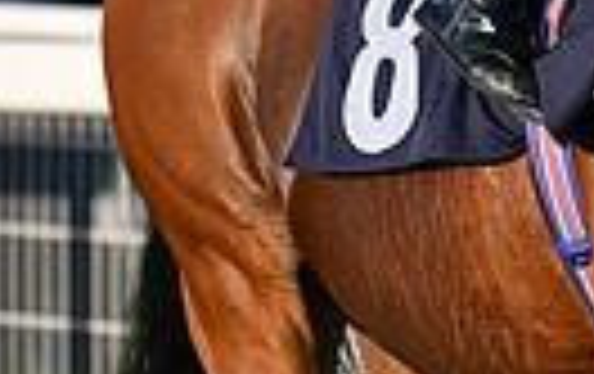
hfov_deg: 2.3
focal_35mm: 893
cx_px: 702
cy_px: -372
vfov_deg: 1.5
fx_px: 14481
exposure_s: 1/3200
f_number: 4
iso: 400
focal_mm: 200
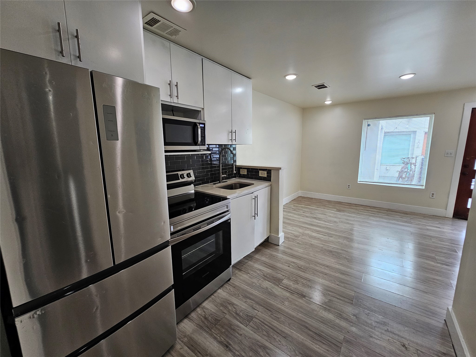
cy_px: 178
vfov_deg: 89.9
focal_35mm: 13
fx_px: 179
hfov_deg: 106.2
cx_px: 238
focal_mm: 2.2
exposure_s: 1/60
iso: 100
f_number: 2.2
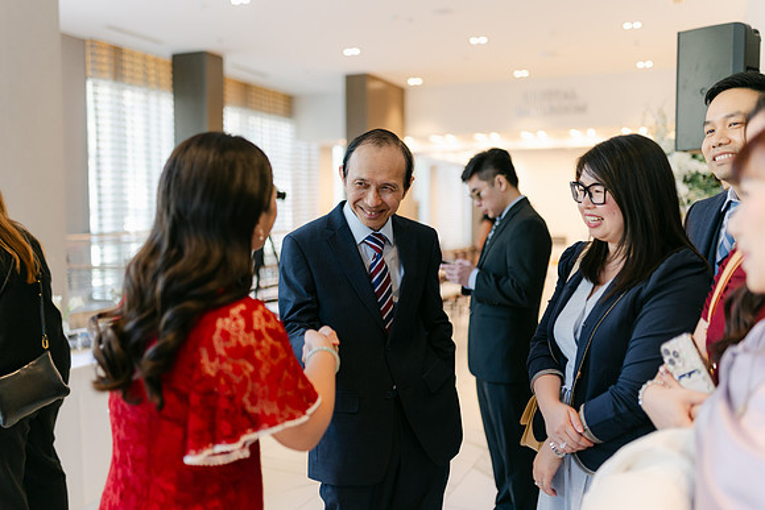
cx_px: 382
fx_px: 744
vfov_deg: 37.9
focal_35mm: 35
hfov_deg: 54.4
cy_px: 255
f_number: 1.4
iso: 100
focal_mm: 35
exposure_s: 1/125
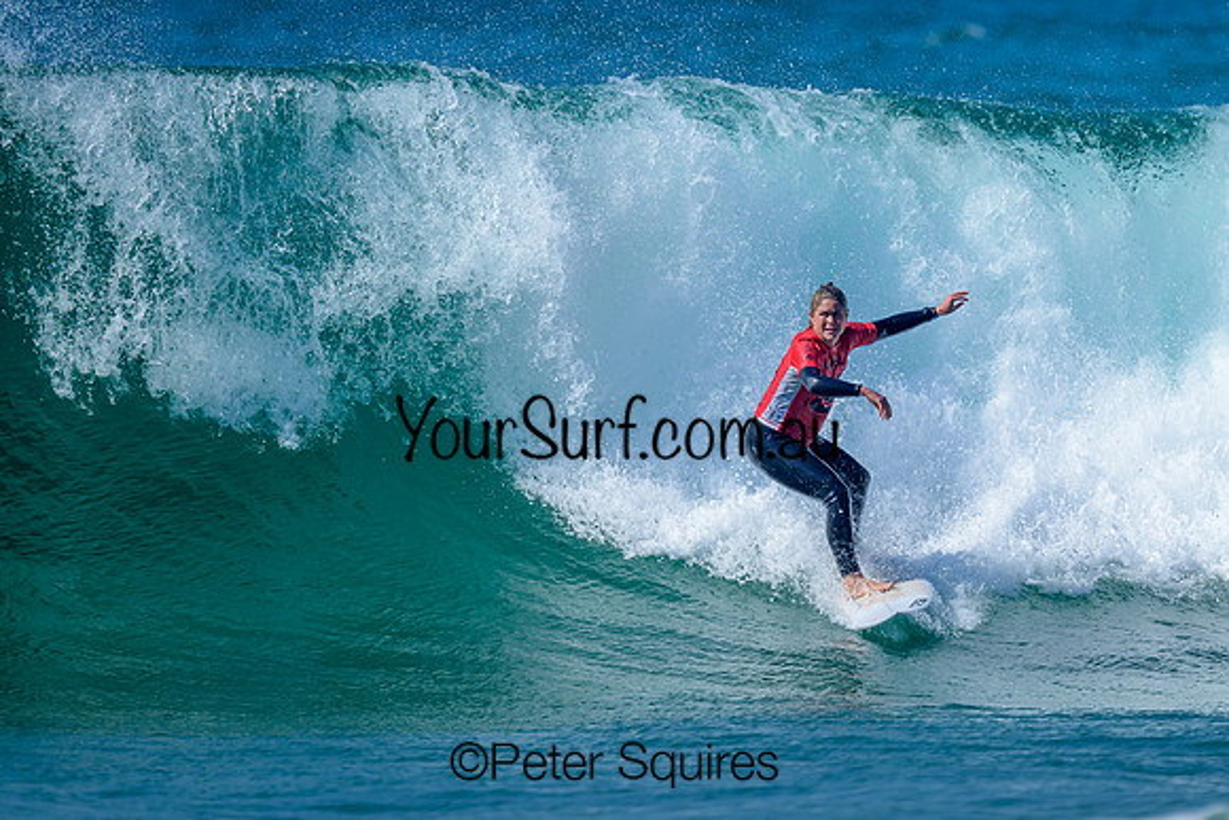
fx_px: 37496
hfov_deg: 1.9
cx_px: 844
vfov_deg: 1.3
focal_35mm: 1098
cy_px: 318
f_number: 6.3
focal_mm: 800
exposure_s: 1/2000
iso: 180
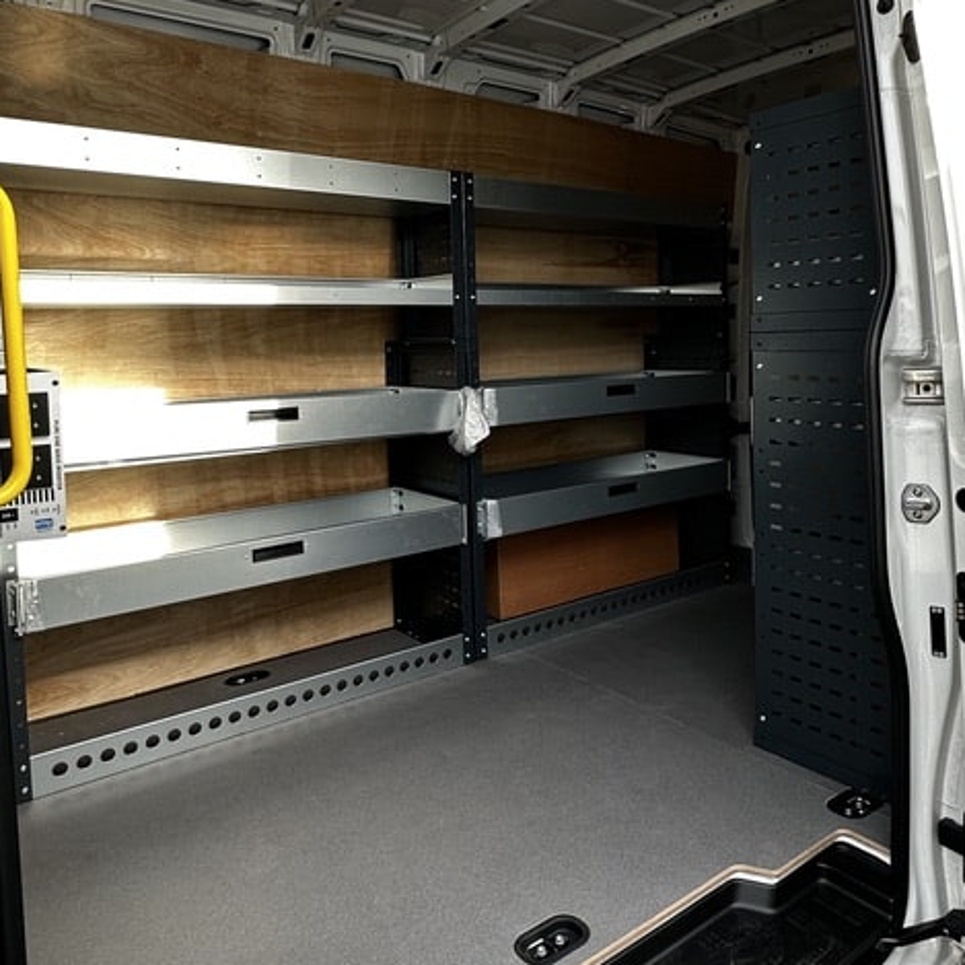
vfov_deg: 58.6
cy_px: 389
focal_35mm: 27
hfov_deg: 59.0
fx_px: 852
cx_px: 525
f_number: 2.2
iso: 50
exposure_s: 1/99
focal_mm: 2.22
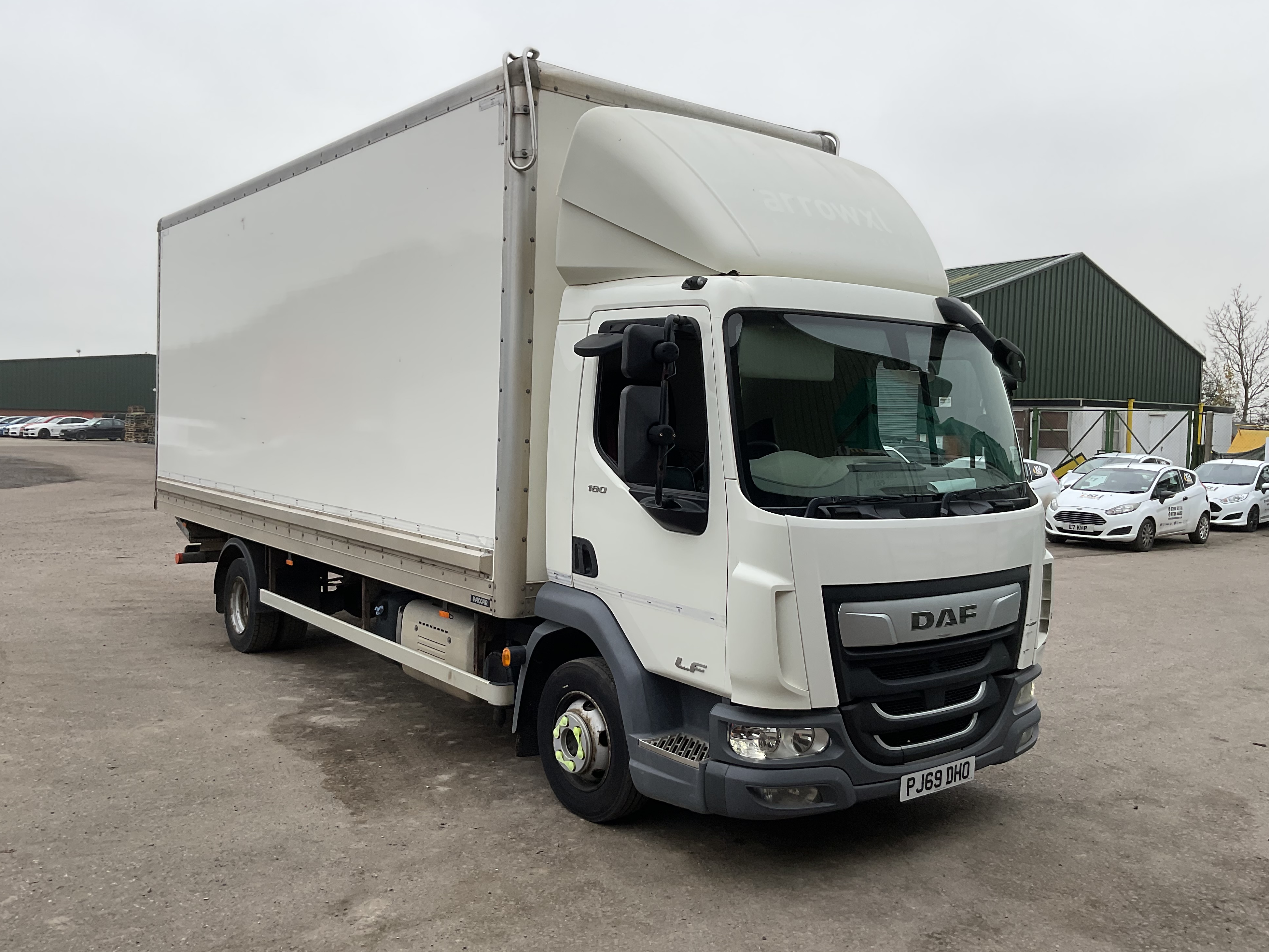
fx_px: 1100
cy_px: 469
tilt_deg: +0.3
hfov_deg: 60.0
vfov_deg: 46.8
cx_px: 616
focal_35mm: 30
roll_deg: -1.2
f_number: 1.8
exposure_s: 1/312
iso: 16
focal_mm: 3
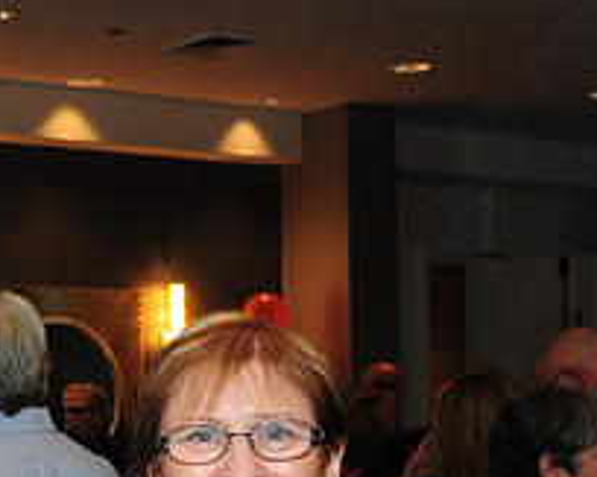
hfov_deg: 19.3
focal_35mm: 96
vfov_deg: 15.5
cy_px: 540
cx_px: -20
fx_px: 1695
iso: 500
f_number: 5
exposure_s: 1/60
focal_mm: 24
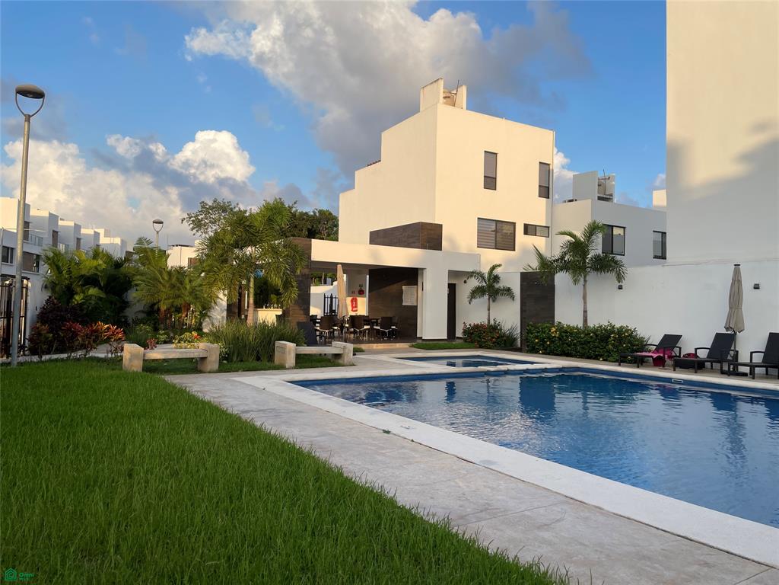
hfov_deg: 67.3
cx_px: 390
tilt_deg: +2.7
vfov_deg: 53.1
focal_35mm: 26
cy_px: 292
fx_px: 585
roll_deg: -1.3
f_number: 1.6
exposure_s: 1/1916
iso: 32
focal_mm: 4.2
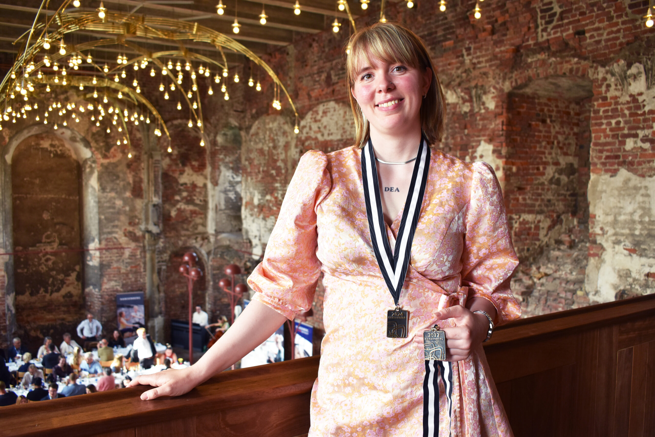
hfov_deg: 57.2
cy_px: 218
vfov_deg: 40.0
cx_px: 328
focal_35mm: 33
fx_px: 600
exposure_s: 1/80
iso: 400
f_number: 4.5
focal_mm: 22
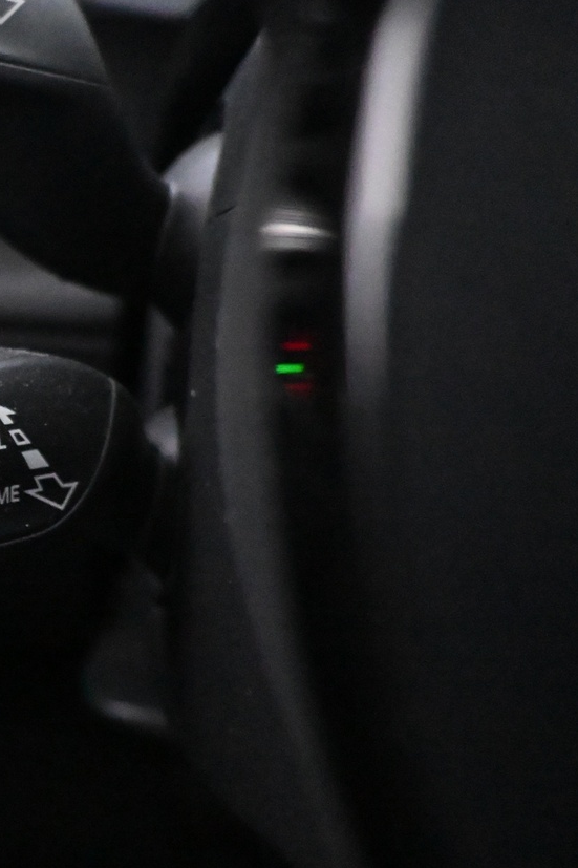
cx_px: -270
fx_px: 1132
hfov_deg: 23.4
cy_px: 497
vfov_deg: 41.8
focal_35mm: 47
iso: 12800
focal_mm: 16
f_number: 3.5
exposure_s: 1/30
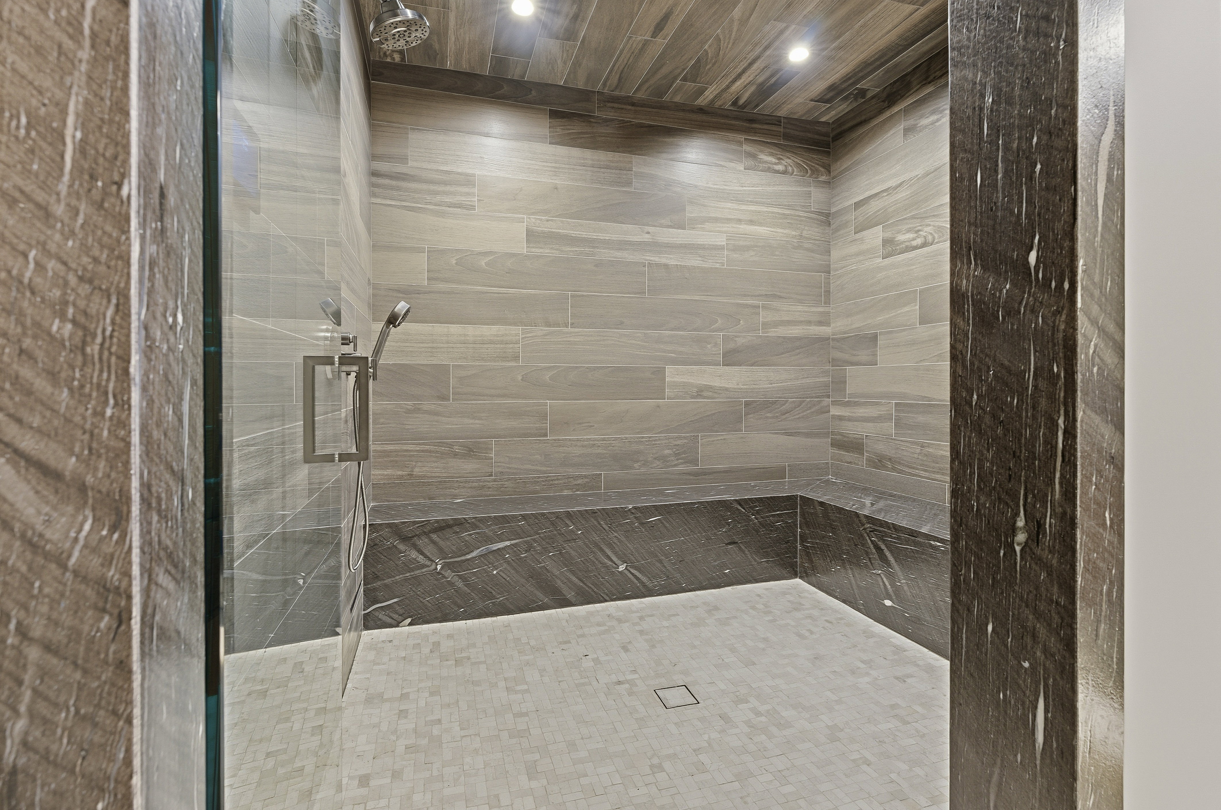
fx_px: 549
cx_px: 610
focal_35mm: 16
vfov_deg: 72.9
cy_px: 405
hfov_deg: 96.1
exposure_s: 1/15
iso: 125
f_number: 8
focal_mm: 16.2
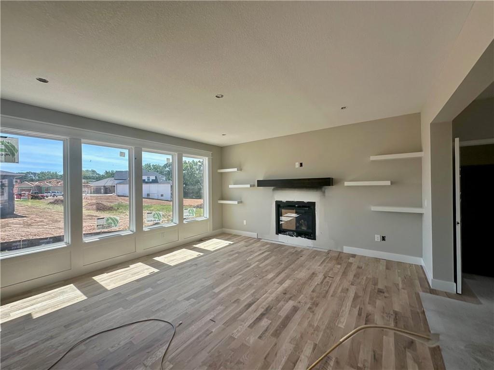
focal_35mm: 14
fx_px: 200
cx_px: 247
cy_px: 185
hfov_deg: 102.1
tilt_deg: +0.4
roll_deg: -0.1
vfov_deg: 85.7
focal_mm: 2.22
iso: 40
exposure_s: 1/361
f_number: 2.2
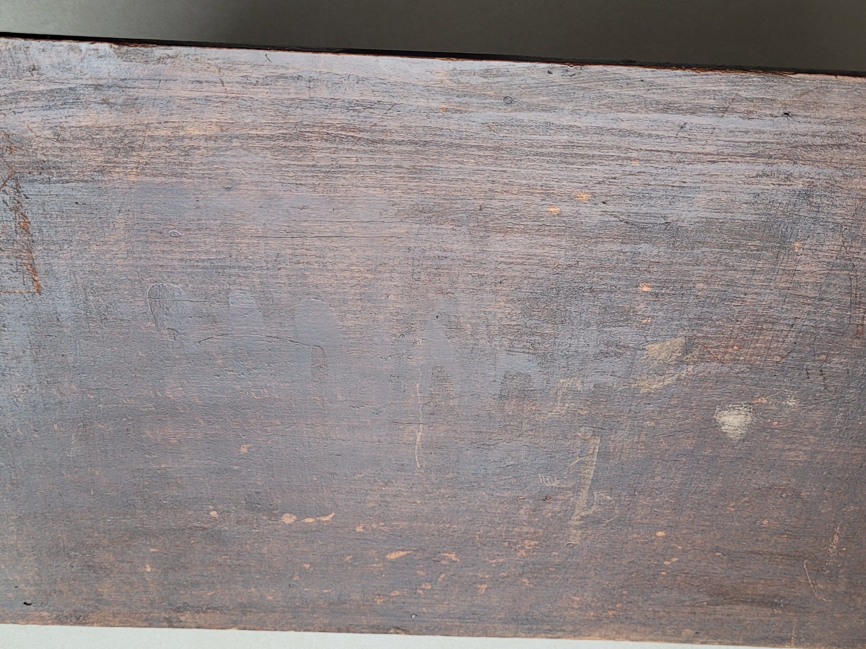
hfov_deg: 47.9
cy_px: 348
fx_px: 976
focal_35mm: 39
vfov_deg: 36.8
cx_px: 431
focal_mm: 5.4
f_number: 1.8
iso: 100
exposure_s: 1/100
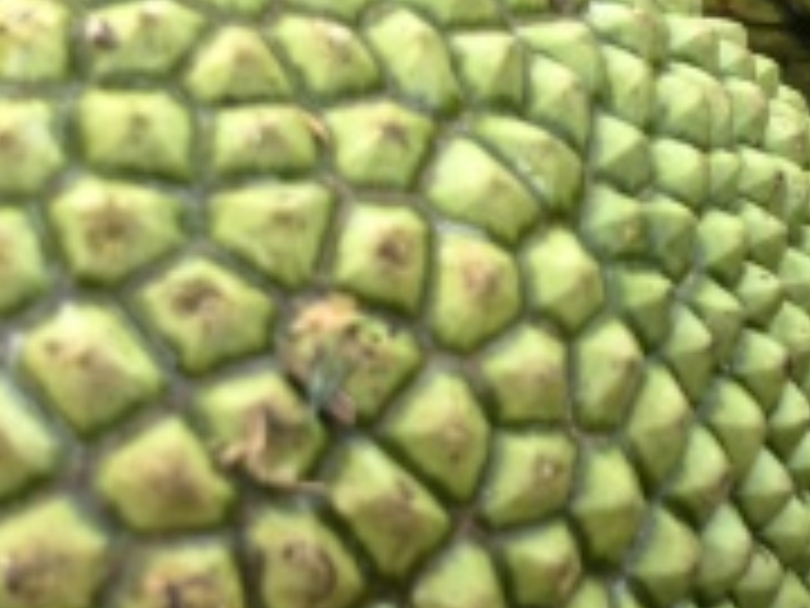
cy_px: 9
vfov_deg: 12.2
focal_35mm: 120
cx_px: 1476
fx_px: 2808
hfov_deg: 14.4
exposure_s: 1/100
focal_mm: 5.75
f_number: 2
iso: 100
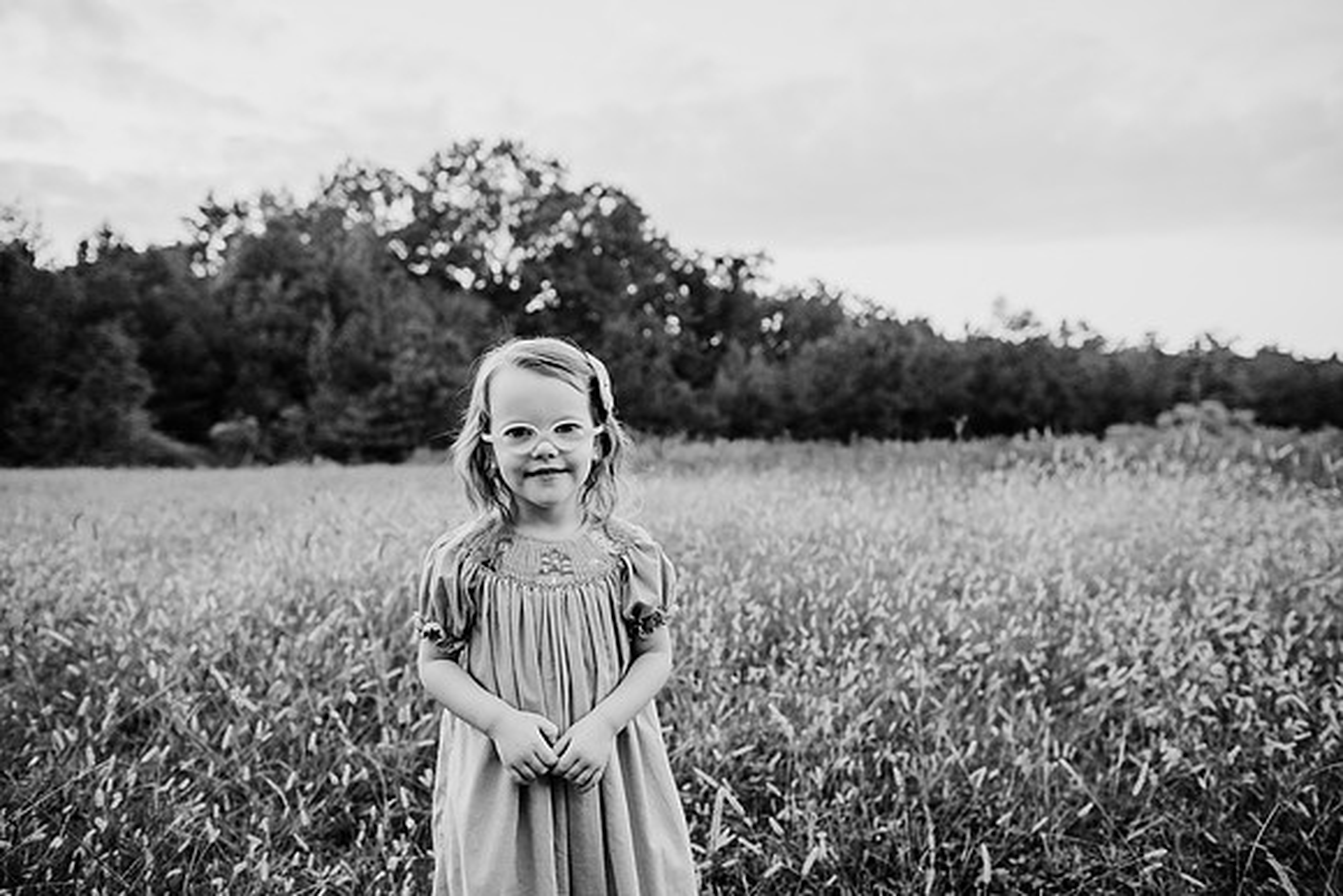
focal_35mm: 24
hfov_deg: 73.7
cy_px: 448
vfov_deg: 53.2
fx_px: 896
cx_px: 672
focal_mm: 24
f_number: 2.8
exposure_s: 1/500
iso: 400
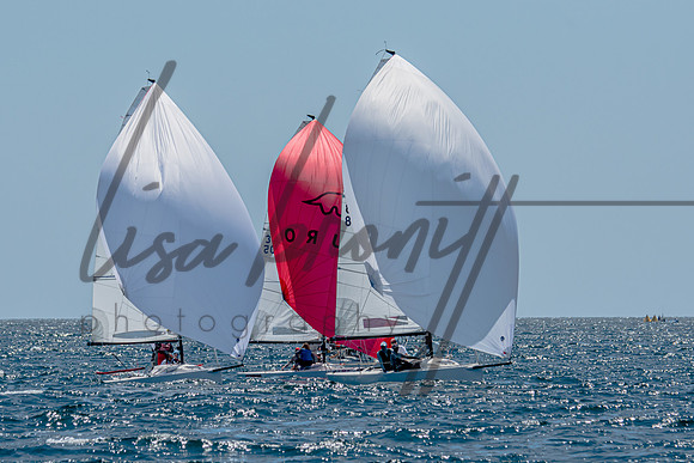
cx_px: 384
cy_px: 289
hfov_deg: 4.9
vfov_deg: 3.3
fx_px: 8115
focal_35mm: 421
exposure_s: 1/2000
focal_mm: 220
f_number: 5.3
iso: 200
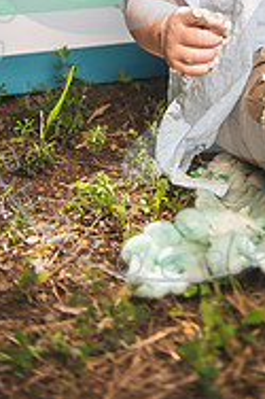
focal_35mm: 84
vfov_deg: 22.4
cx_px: 267
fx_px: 929
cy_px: -76
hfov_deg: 15.9
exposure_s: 1/800
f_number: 2.8
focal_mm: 35
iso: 100
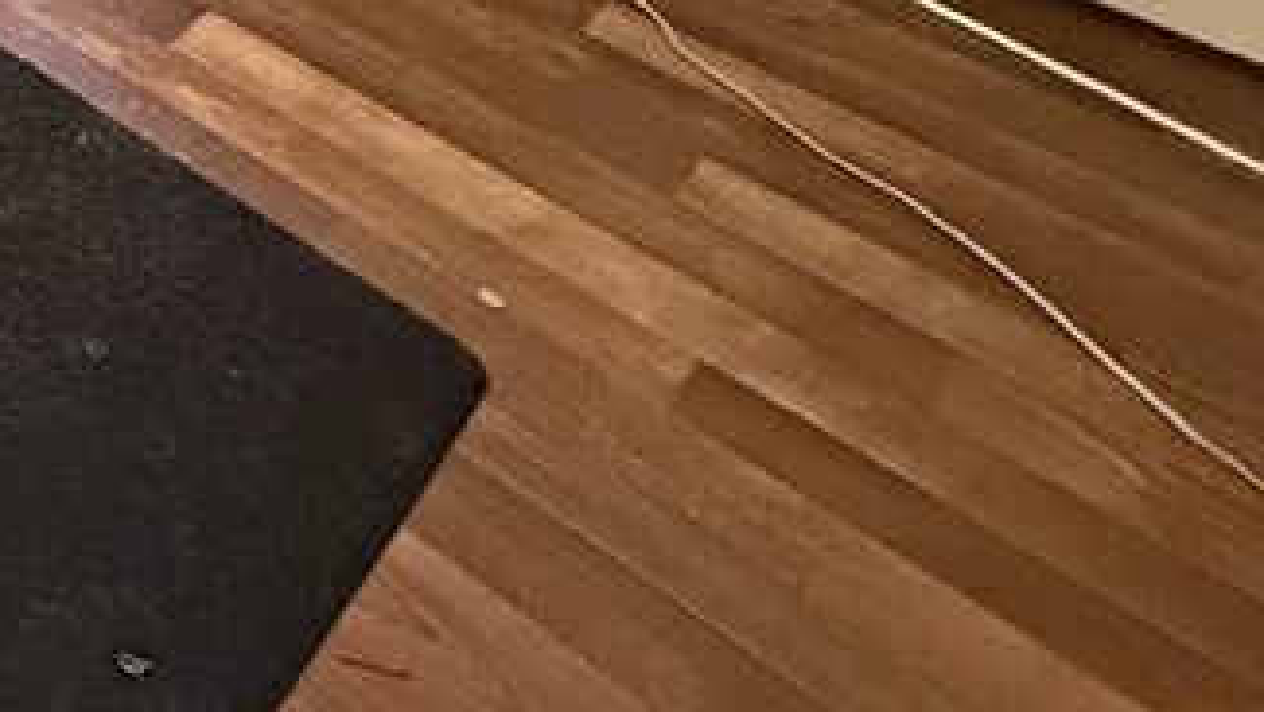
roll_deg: +0.5
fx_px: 1609
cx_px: -634
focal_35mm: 48
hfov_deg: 28.2
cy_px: -720
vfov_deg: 17.6
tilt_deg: -15.9
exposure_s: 1/40
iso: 1000
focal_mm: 2.22
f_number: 2.2
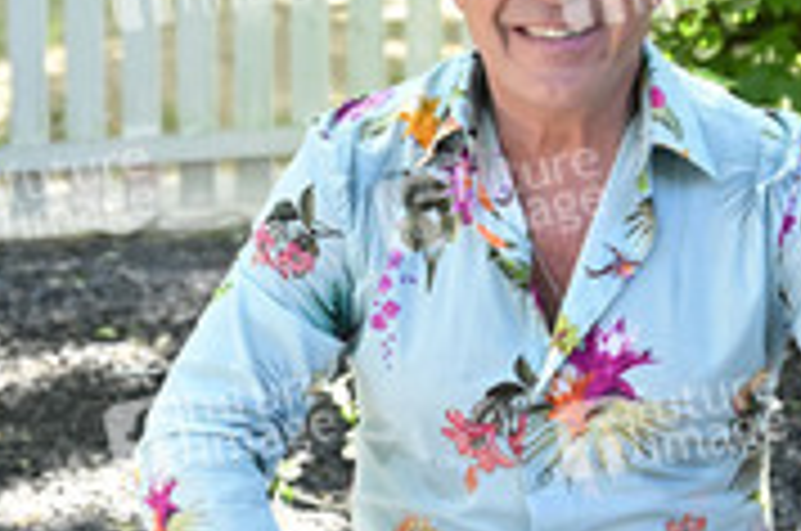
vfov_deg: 11.5
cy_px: 315
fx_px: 2643
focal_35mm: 119
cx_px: 551
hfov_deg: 17.2
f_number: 4.5
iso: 10000
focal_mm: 47
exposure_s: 1/6400
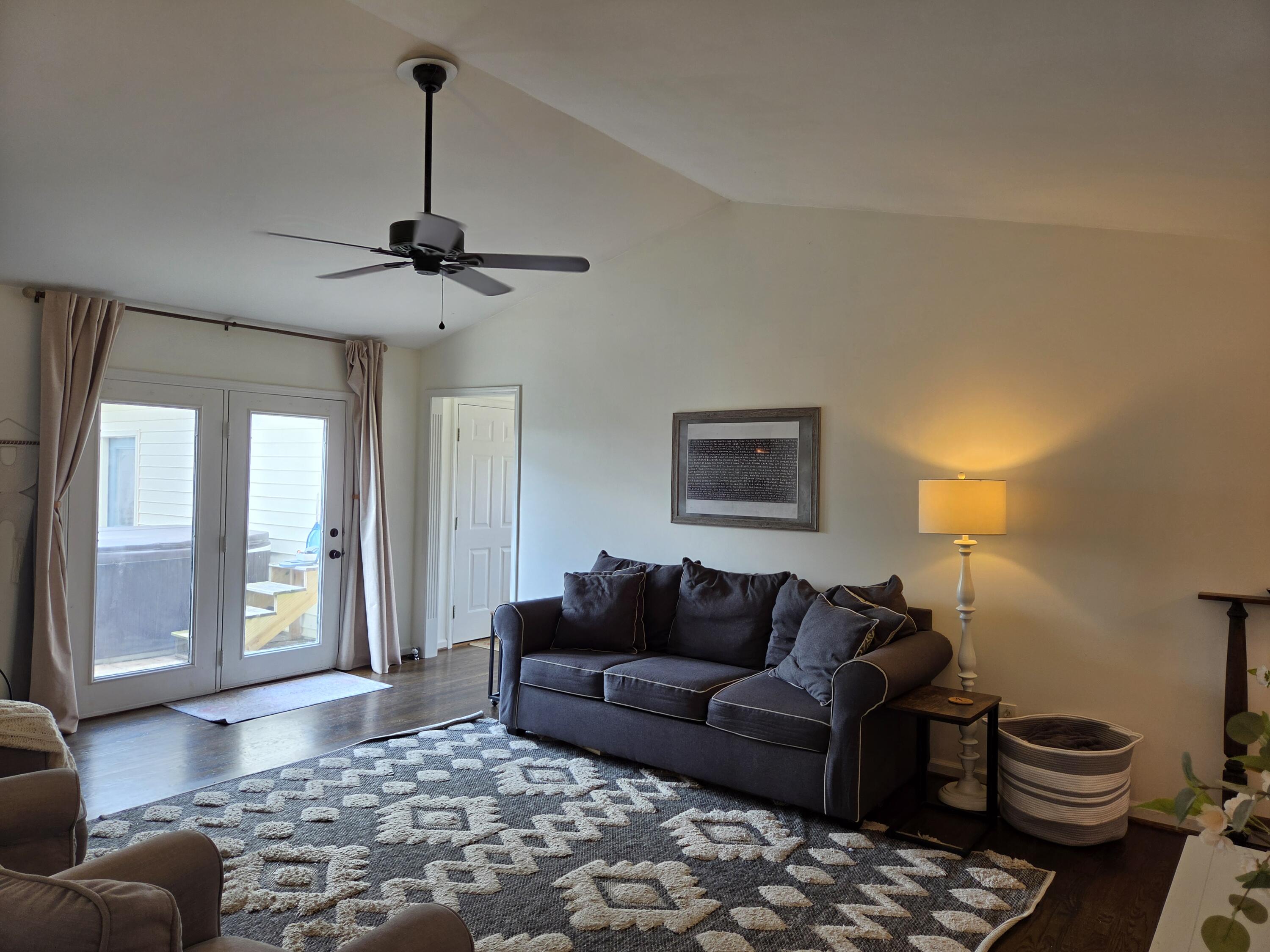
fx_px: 844
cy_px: 476
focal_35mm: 23
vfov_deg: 58.9
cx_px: 635
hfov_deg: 73.9
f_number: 1.8
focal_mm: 5.4
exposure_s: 1/120
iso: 64
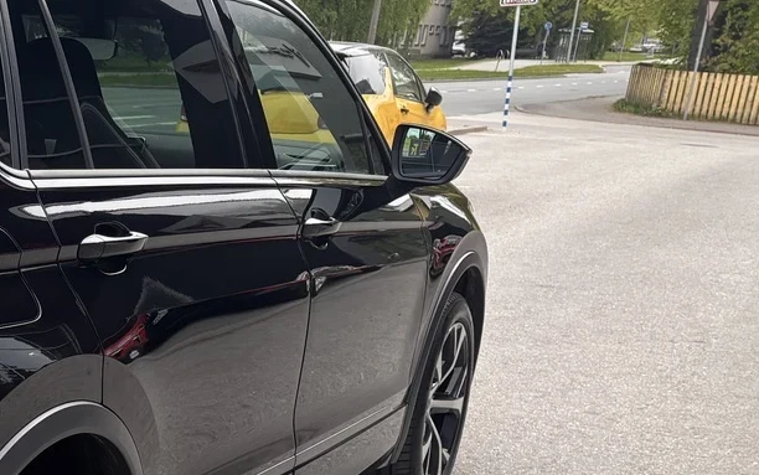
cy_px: 466
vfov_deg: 17.7
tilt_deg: -18.2
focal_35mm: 72
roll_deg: -3.0
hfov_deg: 24.9
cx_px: -223
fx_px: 1490
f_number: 1.6
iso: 50
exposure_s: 1/684
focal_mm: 5.96
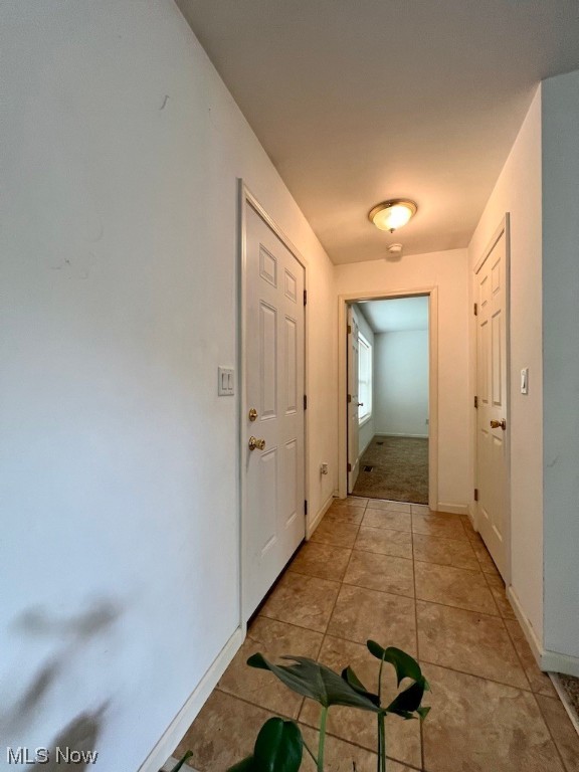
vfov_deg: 106.2
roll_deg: +0.2
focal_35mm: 13
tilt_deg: -0.6
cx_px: 290
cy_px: 386
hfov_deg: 89.9
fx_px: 290
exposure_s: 1/60
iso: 200
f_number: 1.8
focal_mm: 1.57
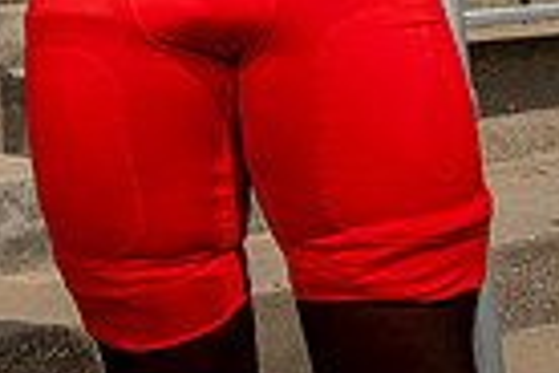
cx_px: 170
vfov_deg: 13.7
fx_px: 1211
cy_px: -458
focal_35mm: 78
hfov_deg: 25.8
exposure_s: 1/250
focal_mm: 24
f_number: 8
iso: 50
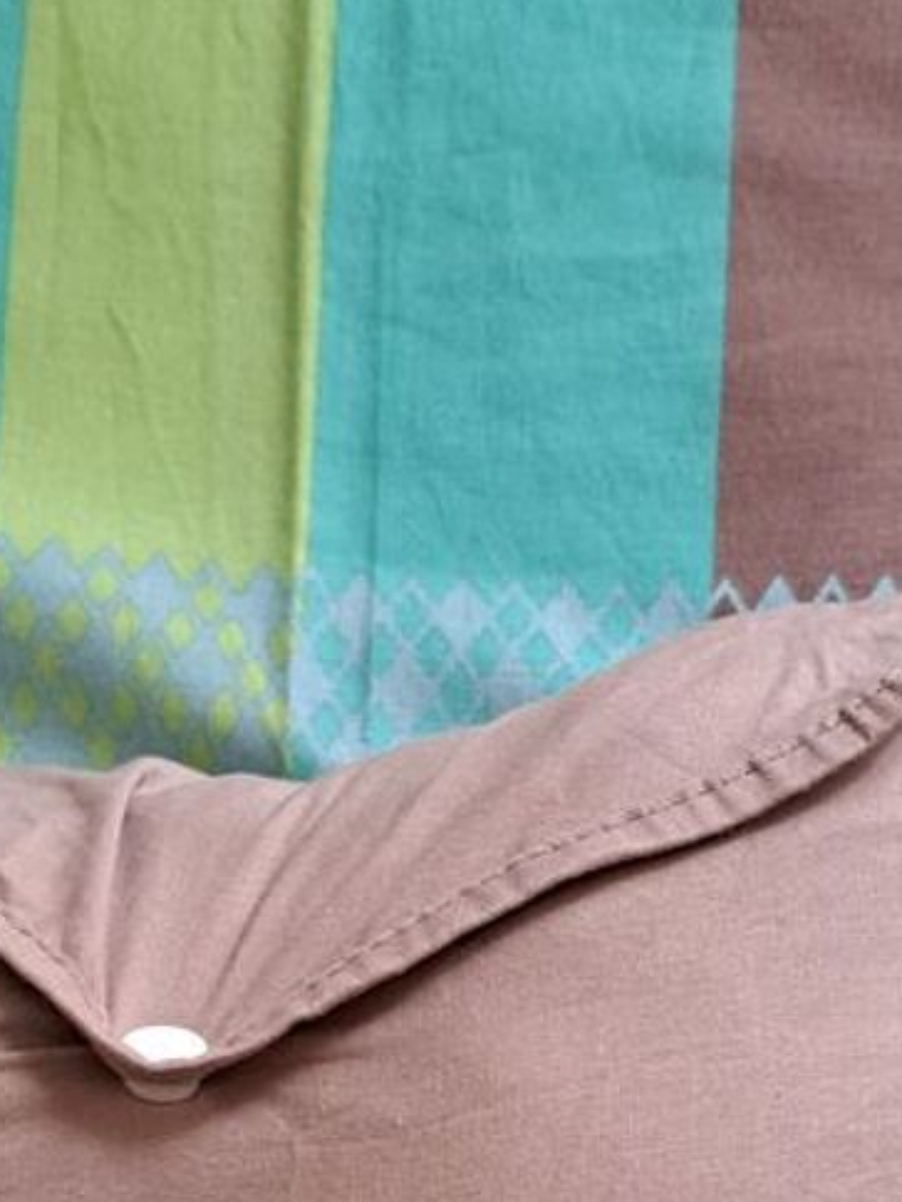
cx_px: 372
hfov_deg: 22.2
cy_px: 1201
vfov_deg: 27.7
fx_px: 2292
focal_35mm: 66
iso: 320
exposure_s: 1/33
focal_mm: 5.23
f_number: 1.8
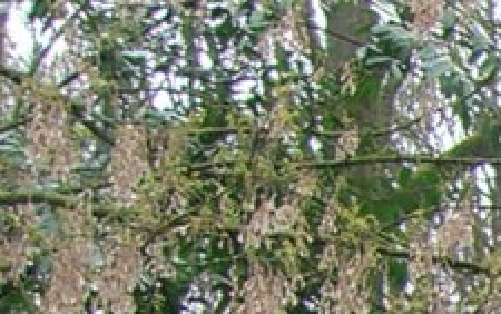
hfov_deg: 6.4
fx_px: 3908
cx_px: 1777
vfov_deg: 4.4
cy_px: 1007
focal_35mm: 286
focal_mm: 7.9
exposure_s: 1/100
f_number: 4
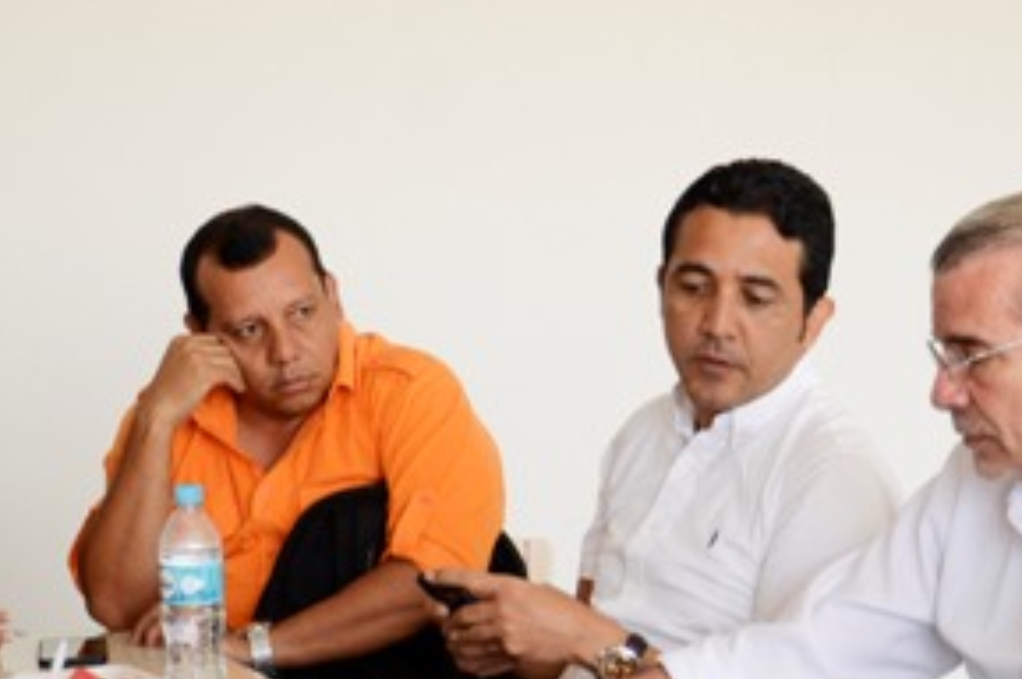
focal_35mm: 94
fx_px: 2666
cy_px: 647
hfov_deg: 21.6
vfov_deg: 14.3
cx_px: 721
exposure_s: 1/125
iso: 800
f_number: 4.2
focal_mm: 30
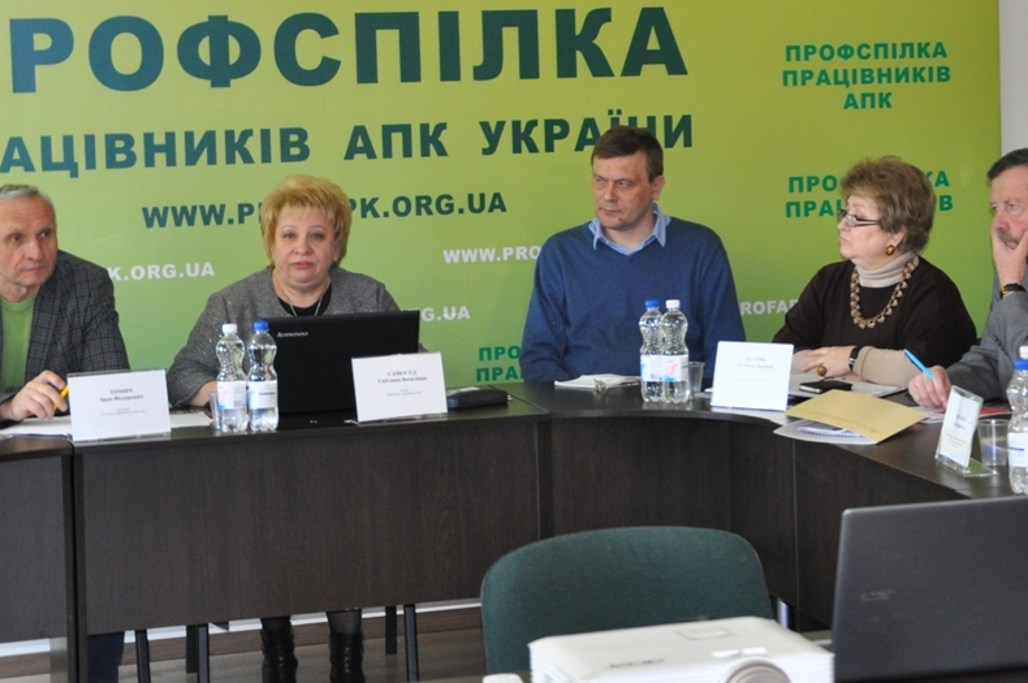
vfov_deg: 13.8
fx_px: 2824
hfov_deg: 20.6
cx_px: 677
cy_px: 184
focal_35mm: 99
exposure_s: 1/60
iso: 800
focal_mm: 38
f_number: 4.5
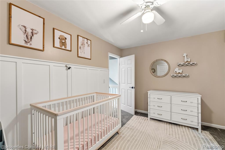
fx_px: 94
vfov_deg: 77.3
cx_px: 112
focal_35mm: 15
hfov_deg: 100.4
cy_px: 75
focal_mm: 10
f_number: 7.1
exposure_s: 2
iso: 500
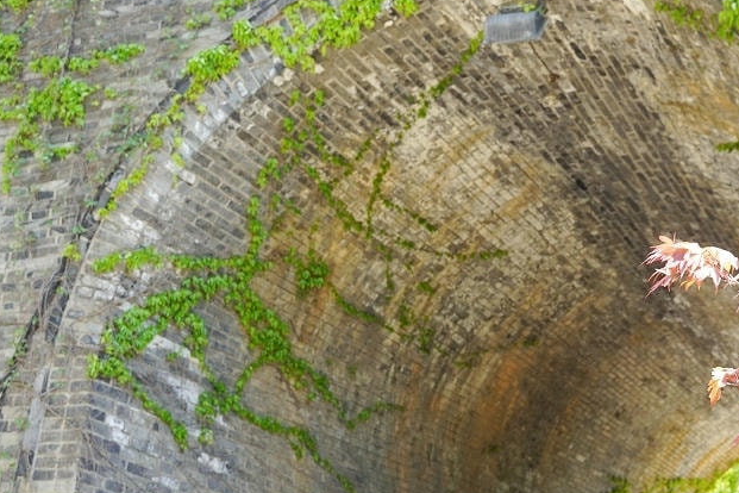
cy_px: 354
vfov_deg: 23.2
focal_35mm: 58
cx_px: 538
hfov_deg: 33.9
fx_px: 1191
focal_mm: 30
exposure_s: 1/60
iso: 100
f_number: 4
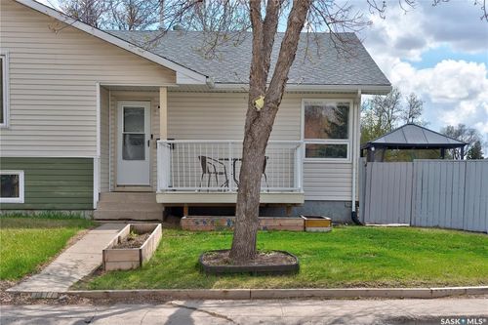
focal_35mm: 58
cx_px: 244
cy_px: 162
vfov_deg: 23.4
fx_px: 786
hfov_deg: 34.5
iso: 100
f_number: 8
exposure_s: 1/400
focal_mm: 58
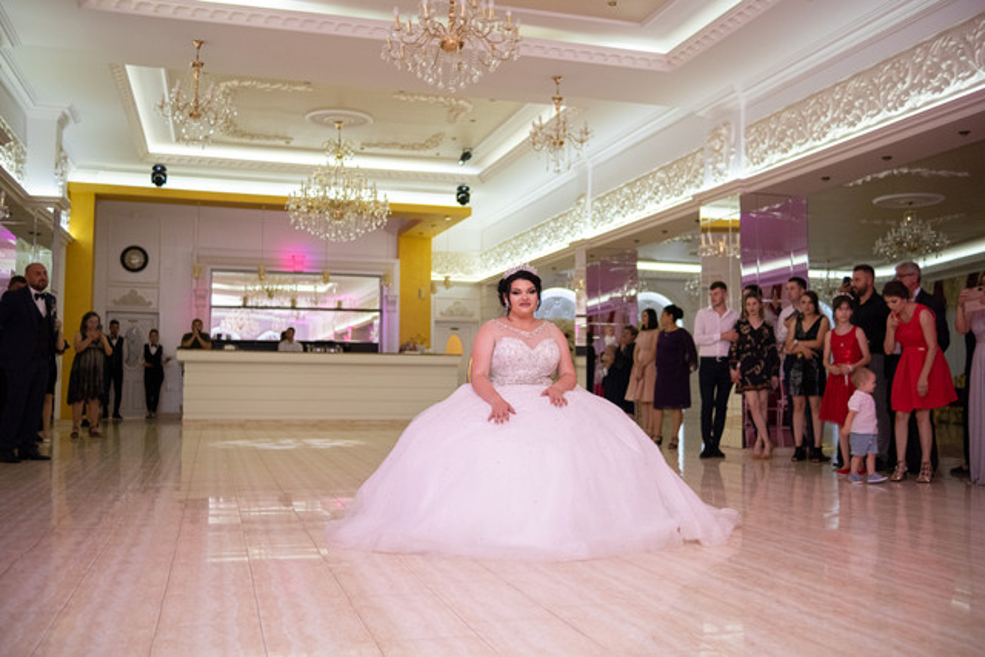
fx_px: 958
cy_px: 328
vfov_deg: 37.9
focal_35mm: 35
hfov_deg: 54.4
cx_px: 492
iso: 1250
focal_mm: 23
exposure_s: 1/125
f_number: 1.8
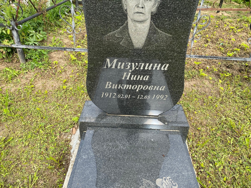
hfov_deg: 67.3
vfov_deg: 53.1
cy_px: 94
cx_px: 126
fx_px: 189
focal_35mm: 26
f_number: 1.8
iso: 32
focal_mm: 4.25
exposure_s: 1/890
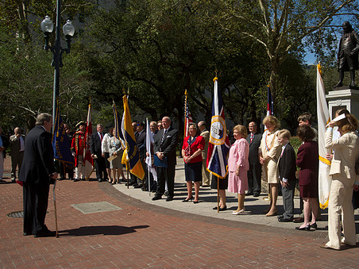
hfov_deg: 49.8
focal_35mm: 37
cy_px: 129
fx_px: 384
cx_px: 214
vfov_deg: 38.7
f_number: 8
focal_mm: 30
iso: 200
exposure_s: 1/320
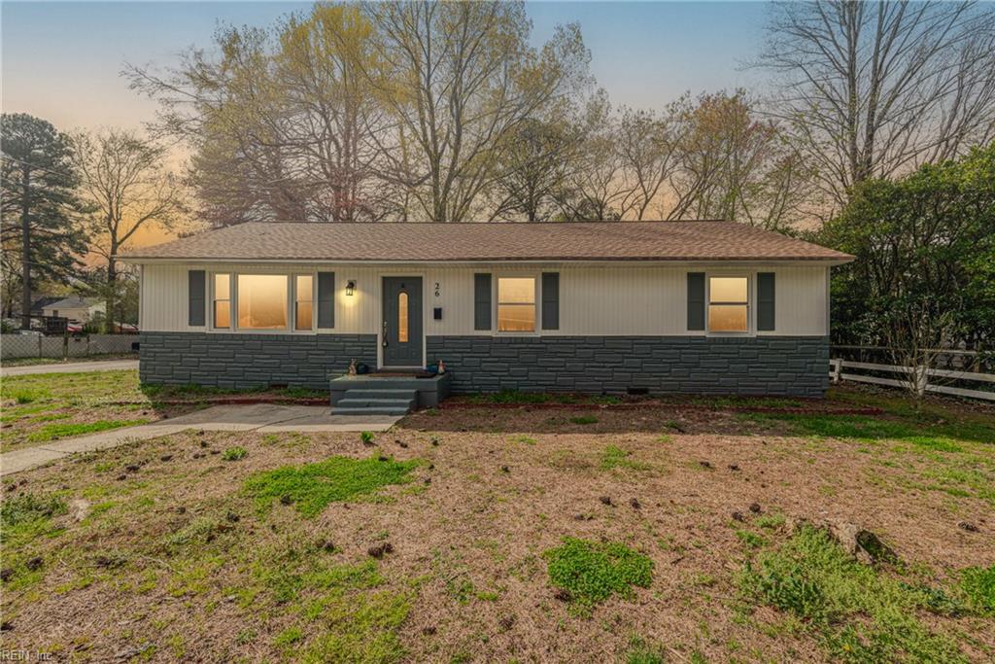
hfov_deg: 104.2
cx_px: 498
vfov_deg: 81.2
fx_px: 387
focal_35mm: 14
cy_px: 332
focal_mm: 14
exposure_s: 1/1600
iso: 400
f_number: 8
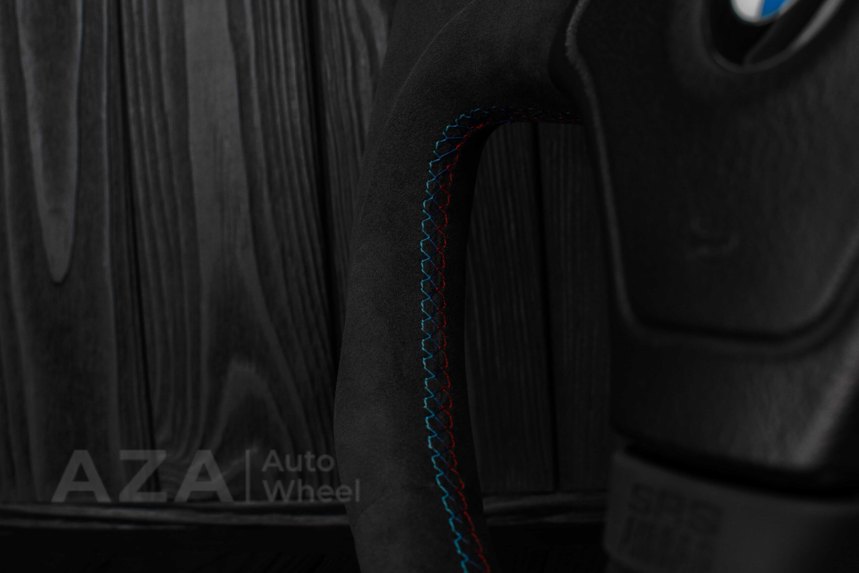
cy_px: 286
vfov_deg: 25.8
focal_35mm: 52
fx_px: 1253
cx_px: 430
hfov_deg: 37.8
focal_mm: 35
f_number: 6.3
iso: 500
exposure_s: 1/125
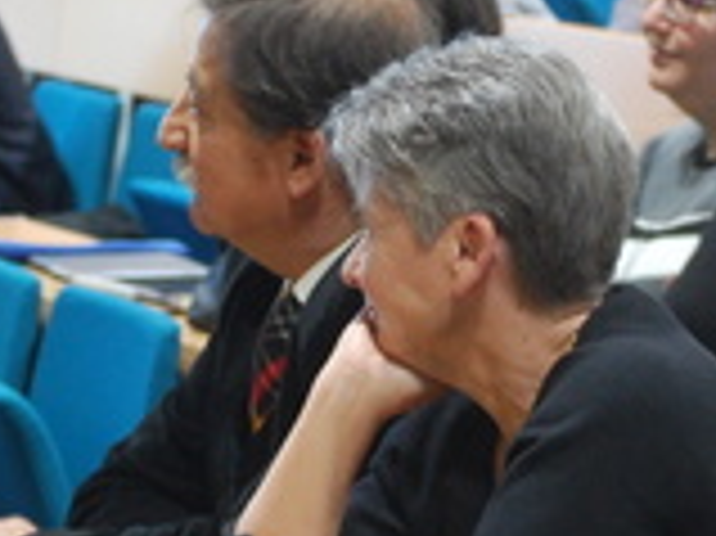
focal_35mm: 313
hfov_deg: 6.3
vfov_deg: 4.7
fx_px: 6467
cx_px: 473
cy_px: 306
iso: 800
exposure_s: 1/30
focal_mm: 55
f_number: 4
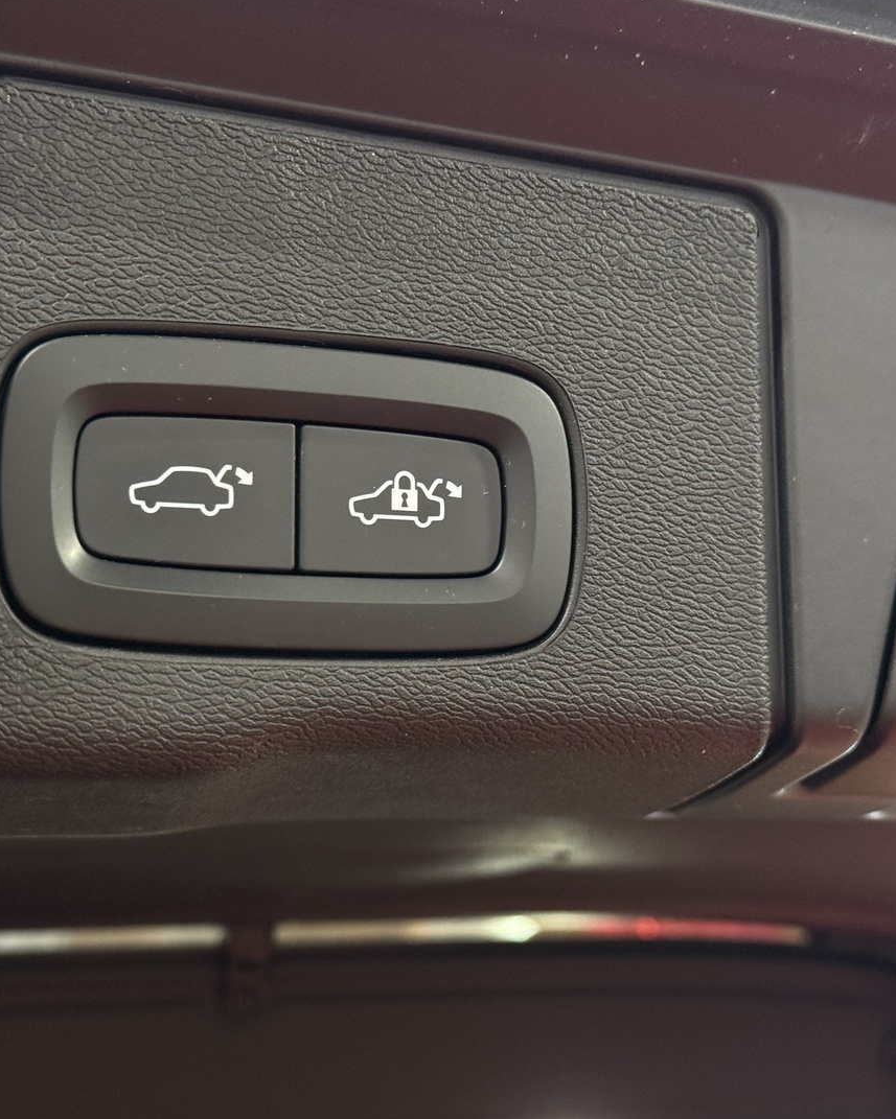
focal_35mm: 63
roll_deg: +6.9
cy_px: 558
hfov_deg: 24.1
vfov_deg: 30.0
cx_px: 330
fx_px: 2088
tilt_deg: +23.9
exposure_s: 1/60
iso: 160
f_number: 1.78
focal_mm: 6.76
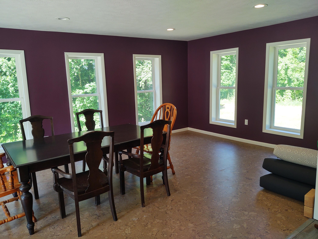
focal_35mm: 27
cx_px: 159
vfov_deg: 51.4
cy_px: 120
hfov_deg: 65.3
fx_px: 248
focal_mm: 4.75
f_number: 1.7
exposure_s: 1/101
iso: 100
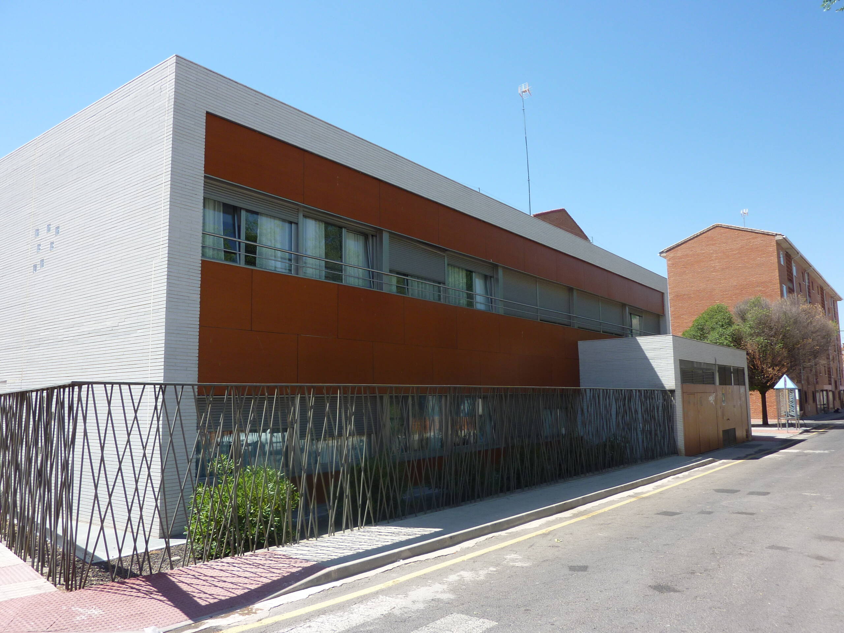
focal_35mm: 25
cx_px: 422
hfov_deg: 69.4
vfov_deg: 54.9
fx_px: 610
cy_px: 316
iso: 80
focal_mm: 4.1
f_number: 4
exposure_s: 1/400
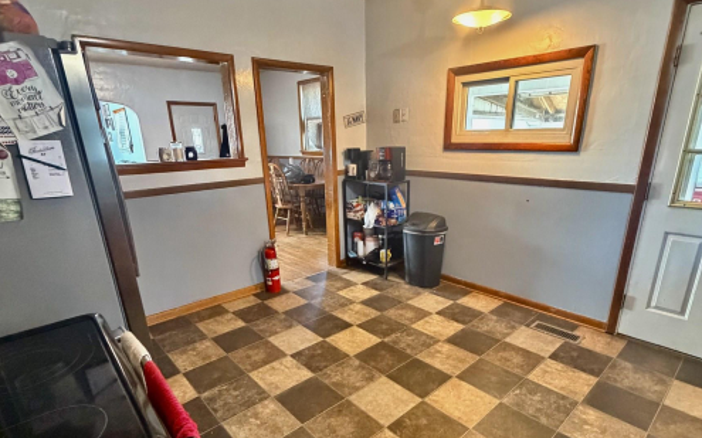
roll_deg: +1.0
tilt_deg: -18.1
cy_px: 264
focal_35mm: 20
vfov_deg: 59.1
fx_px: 383
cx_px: 353
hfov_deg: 85.1
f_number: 2.2
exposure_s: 1/60
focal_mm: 2.22
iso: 1000
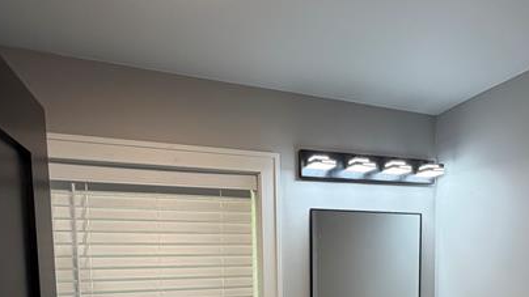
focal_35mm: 29
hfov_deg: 65.3
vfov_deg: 36.5
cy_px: 290
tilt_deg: -4.0
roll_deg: +0.4
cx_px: 323
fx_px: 407
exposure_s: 1/120
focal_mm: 2.22
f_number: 2.2
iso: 160
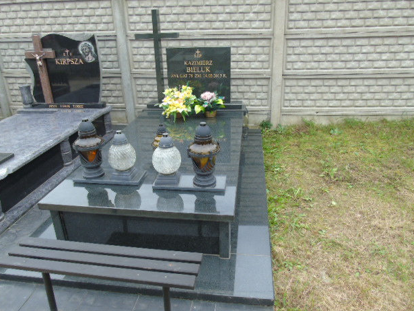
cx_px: 206
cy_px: 150
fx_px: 311
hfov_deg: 67.3
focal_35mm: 26
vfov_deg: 53.1
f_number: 3.4
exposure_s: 1/80
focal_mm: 4.4
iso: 80
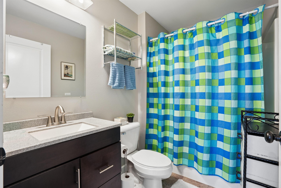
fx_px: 125
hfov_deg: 96.7
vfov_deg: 73.7
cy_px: 94
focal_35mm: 16
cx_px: 140
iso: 800
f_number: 10
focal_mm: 16
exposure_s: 1/8
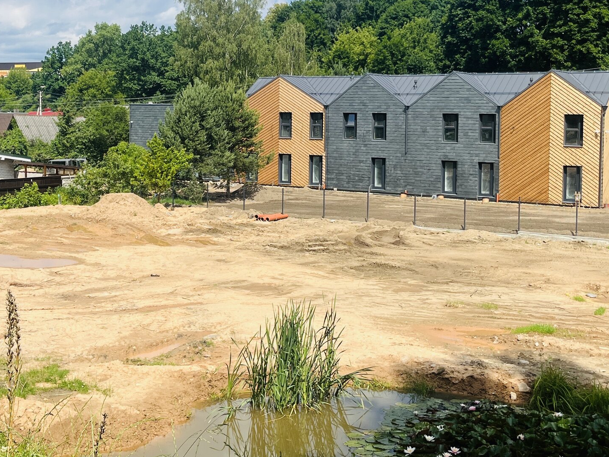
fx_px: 915
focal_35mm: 52
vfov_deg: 27.8
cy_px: 138
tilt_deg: -0.7
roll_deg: -0.3
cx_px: 247
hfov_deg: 36.7
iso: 50
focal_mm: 5.1
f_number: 1.6
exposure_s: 1/4651
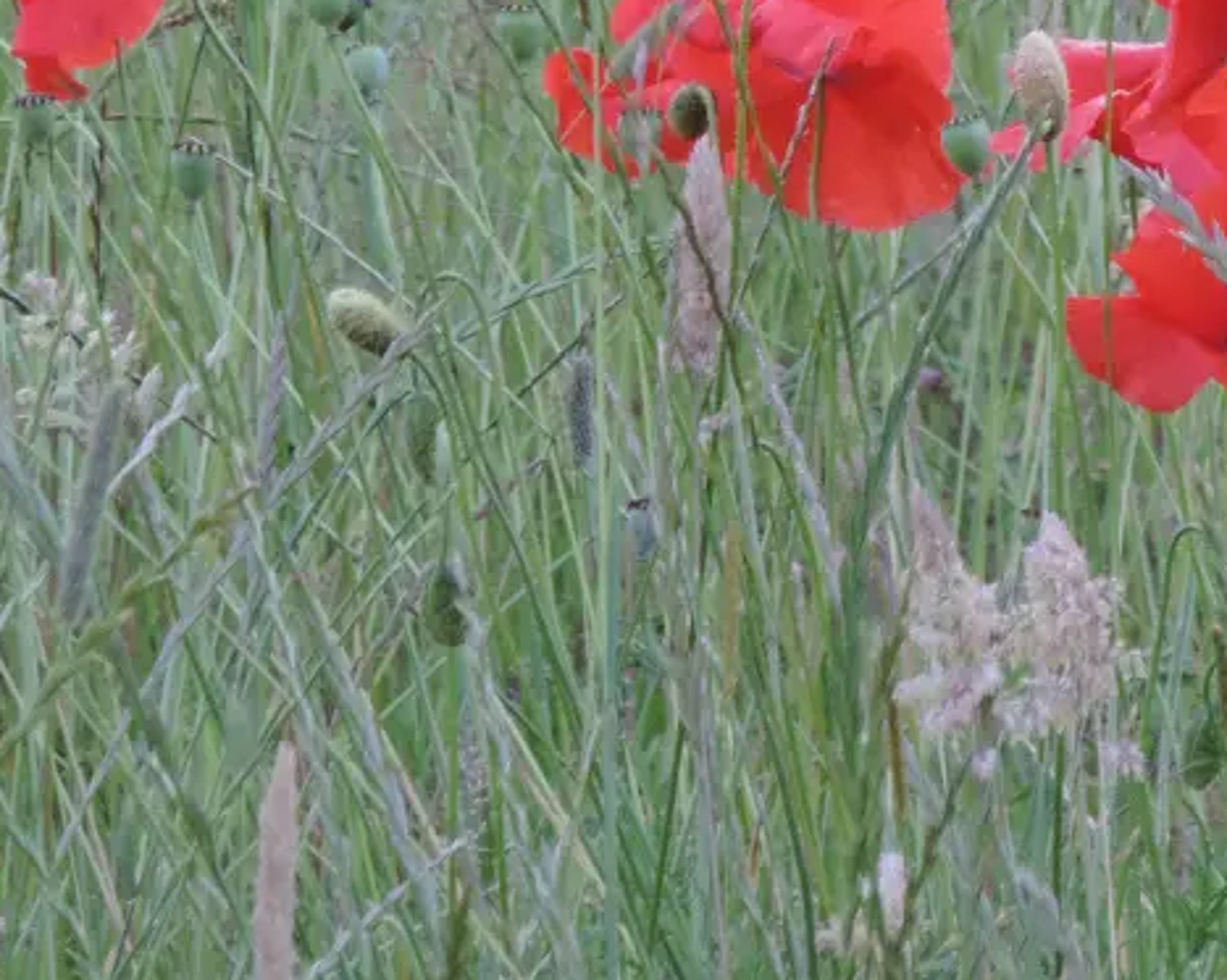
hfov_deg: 1.4
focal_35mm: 1380
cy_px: 53
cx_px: 1025
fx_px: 50083
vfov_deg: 1.1
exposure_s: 1/200
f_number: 4.9
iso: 400
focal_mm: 98.1
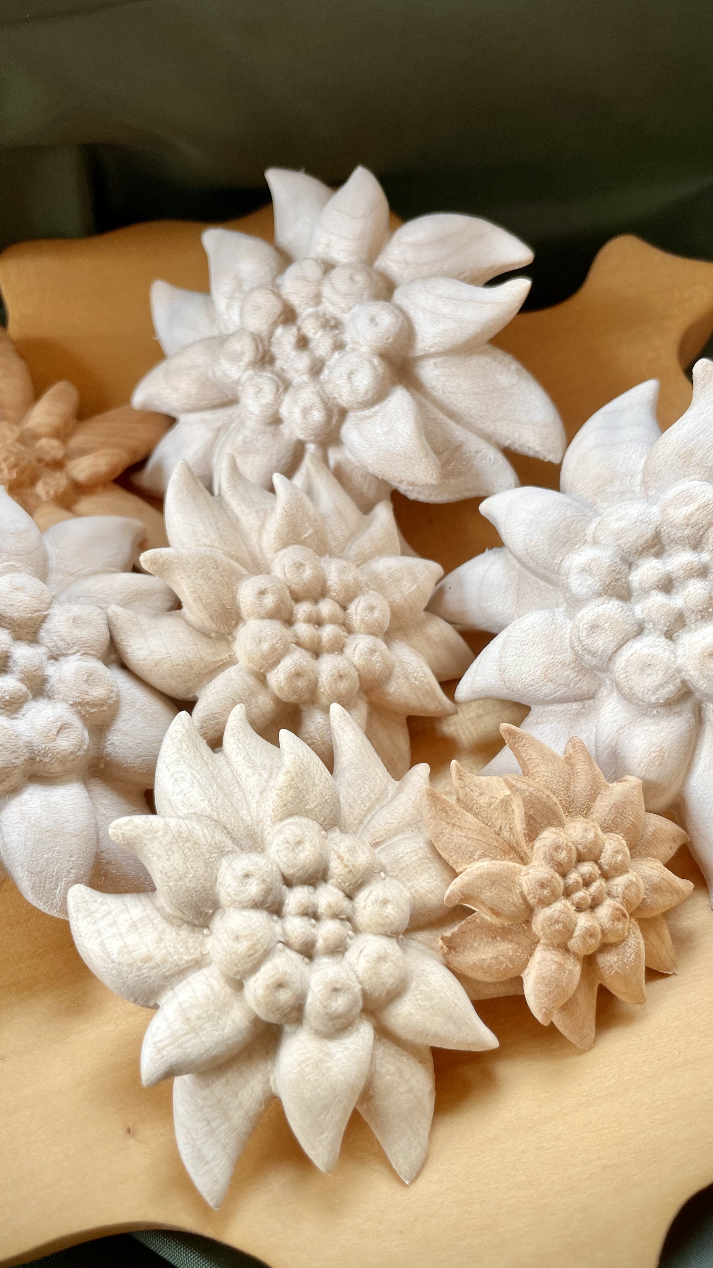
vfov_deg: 66.1
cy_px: 622
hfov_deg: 40.2
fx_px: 975
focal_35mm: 29
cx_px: 329
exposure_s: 1/121
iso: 50
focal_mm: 4.2
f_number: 1.6
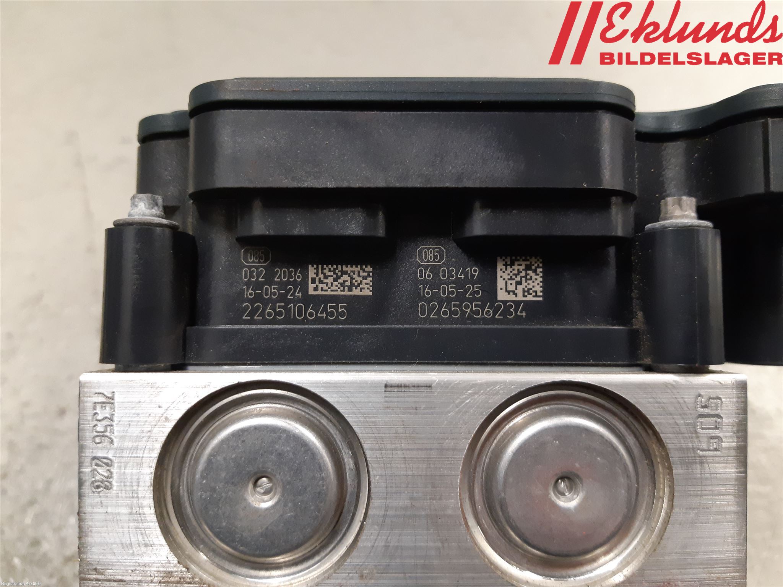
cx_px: 392
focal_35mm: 26
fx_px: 588
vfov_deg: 53.1
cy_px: 294
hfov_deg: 67.3
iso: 250
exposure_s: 1/50
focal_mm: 3.93
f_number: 1.7
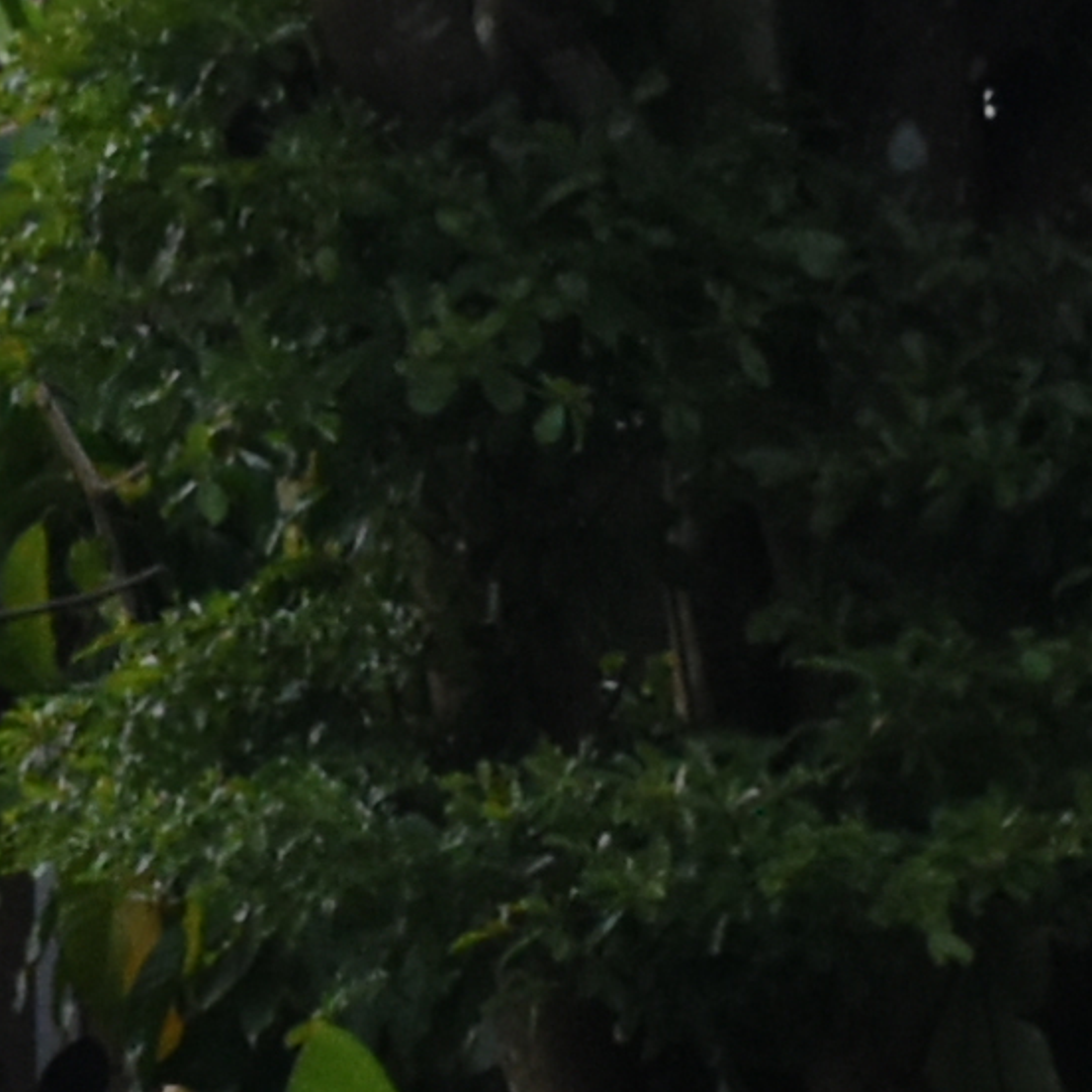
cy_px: 866
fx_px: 11372
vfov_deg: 5.5
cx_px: 101
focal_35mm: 319
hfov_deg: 5.5
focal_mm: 23
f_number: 3.8
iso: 1000
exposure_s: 1/100
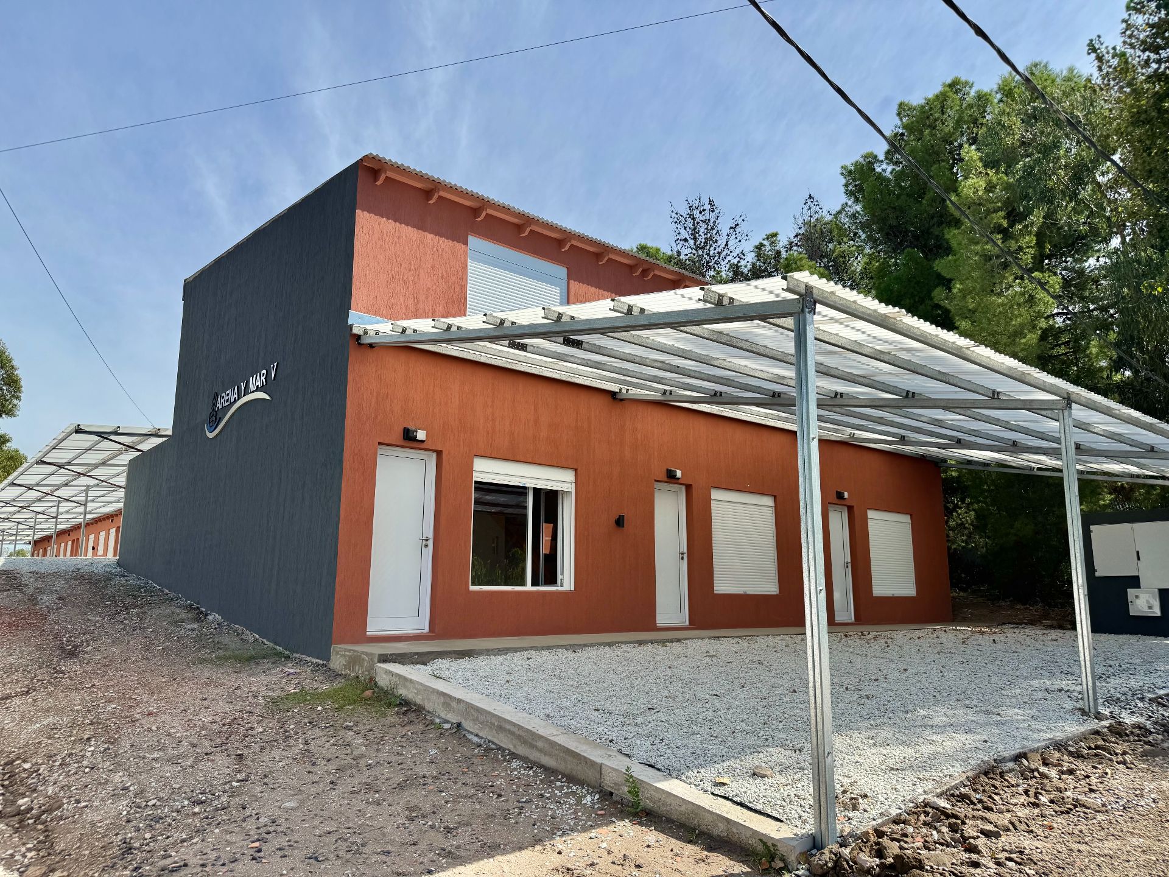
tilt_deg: +10.2
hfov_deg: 71.6
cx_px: 584
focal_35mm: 24
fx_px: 810
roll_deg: -0.4
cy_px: 438
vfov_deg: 56.8
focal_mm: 6.76
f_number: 1.78
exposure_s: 1/4608
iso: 80
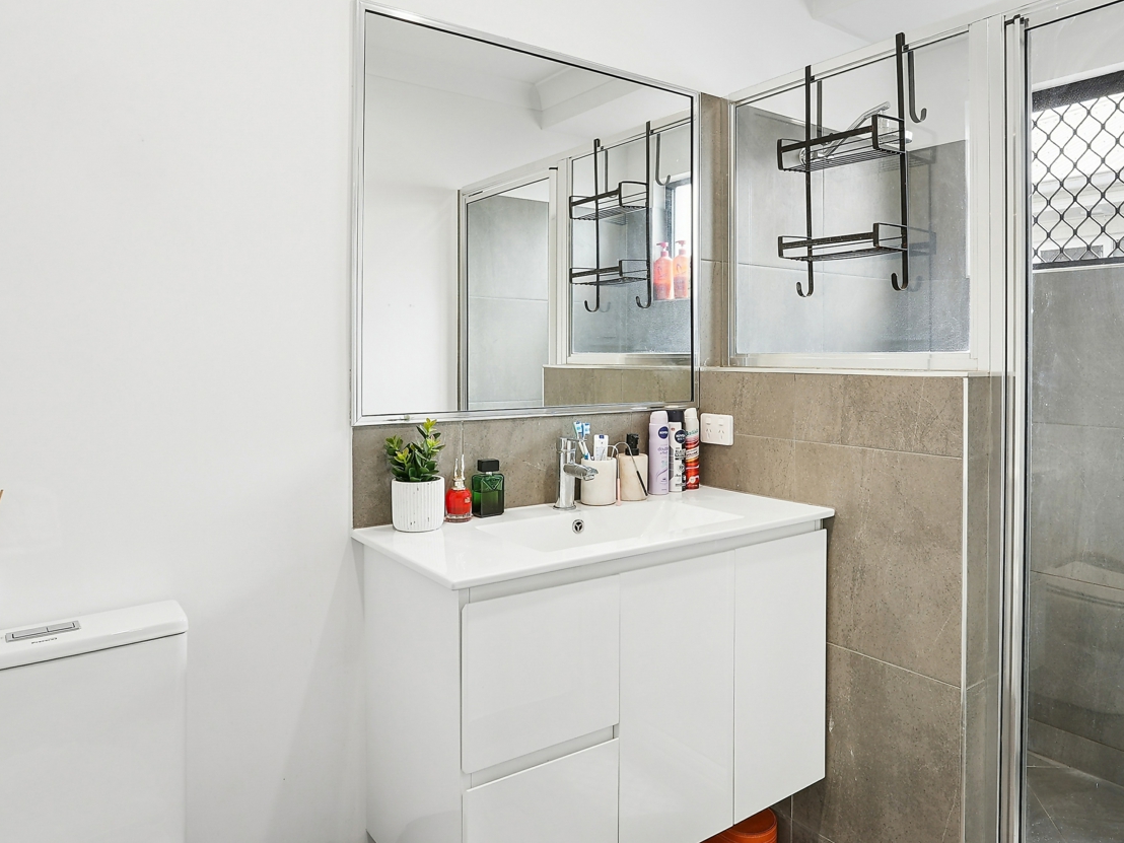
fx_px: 812
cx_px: 669
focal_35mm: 25
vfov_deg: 54.7
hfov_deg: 68.8
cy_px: 362
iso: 200
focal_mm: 18
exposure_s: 1/5
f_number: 11
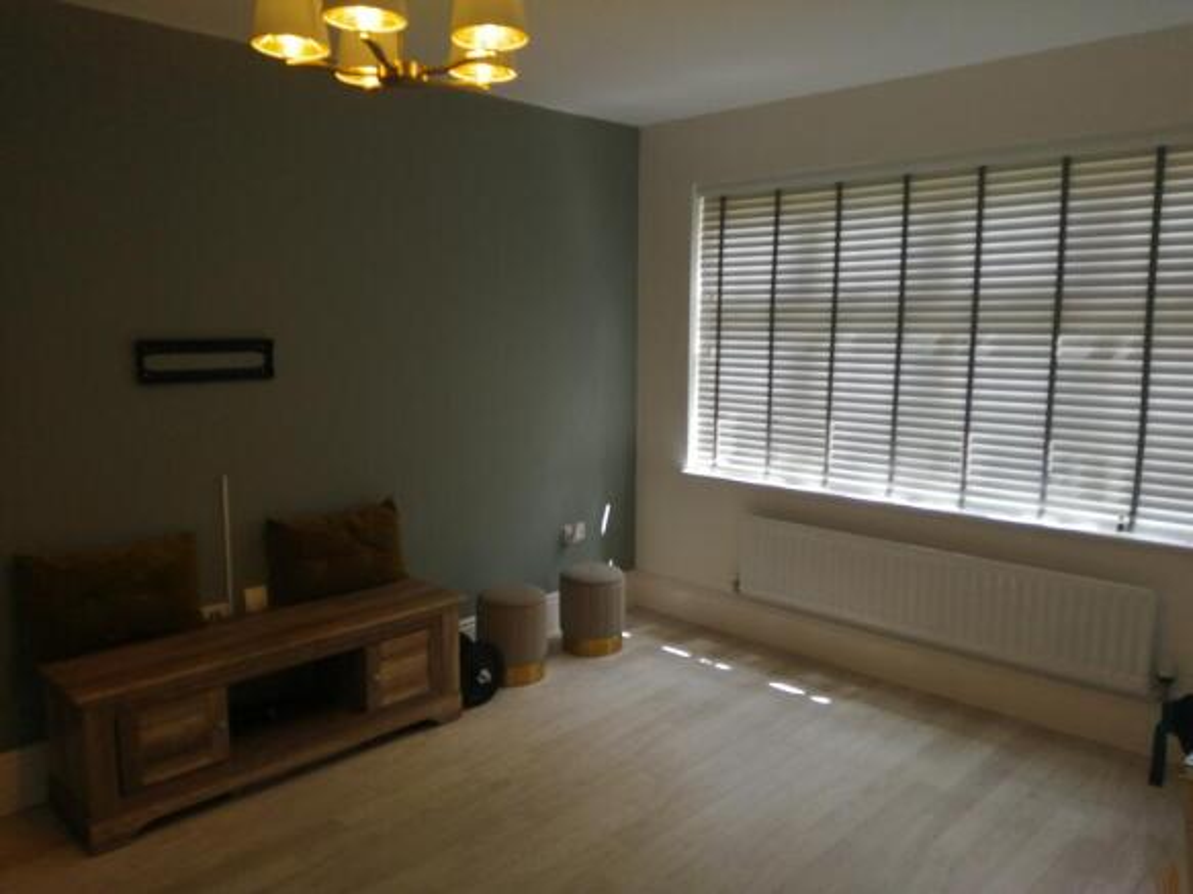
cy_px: 447
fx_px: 896
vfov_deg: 53.0
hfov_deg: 67.3
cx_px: 596
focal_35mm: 26
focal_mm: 3.6
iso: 64
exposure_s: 1/100
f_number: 1.8
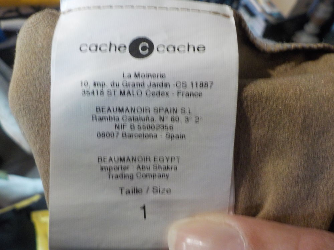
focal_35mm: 30
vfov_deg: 46.8
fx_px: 289
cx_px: 167
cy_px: 125
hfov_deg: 60.0
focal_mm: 4.1
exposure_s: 1/20
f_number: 3.3
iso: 400
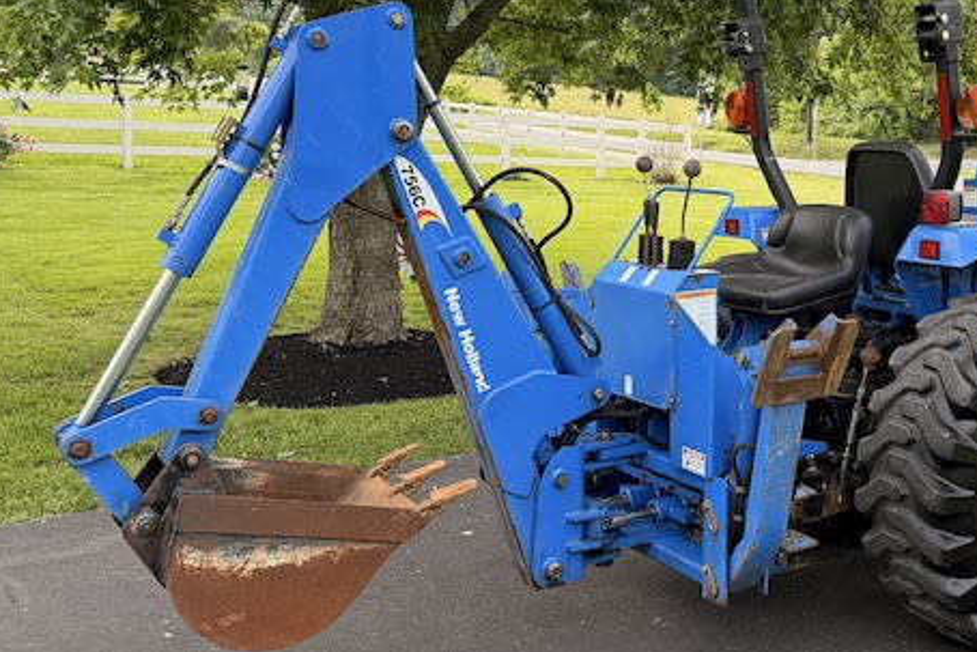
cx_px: 803
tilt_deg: -2.7
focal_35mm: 44
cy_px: 263
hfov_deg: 42.2
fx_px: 1194
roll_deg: -2.4
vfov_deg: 30.5
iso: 100
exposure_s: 1/788
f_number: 1.78
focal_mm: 6.76
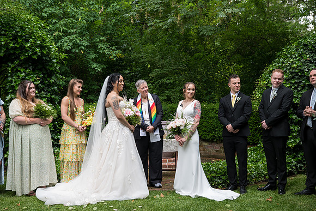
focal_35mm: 52
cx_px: 158
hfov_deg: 38.2
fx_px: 457
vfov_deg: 26.0
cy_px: 106
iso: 500
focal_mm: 52
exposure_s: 1/400
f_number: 4
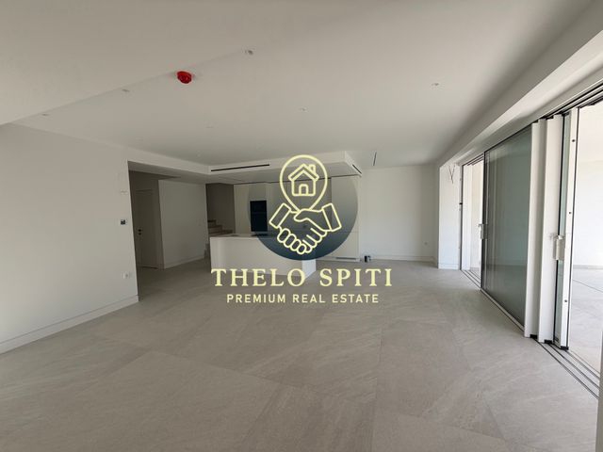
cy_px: 226
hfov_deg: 102.1
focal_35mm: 14
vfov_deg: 85.7
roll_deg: +1.4
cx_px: 302
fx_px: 244
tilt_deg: -2.0
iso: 64
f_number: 2.2
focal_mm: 2.22
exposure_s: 1/421
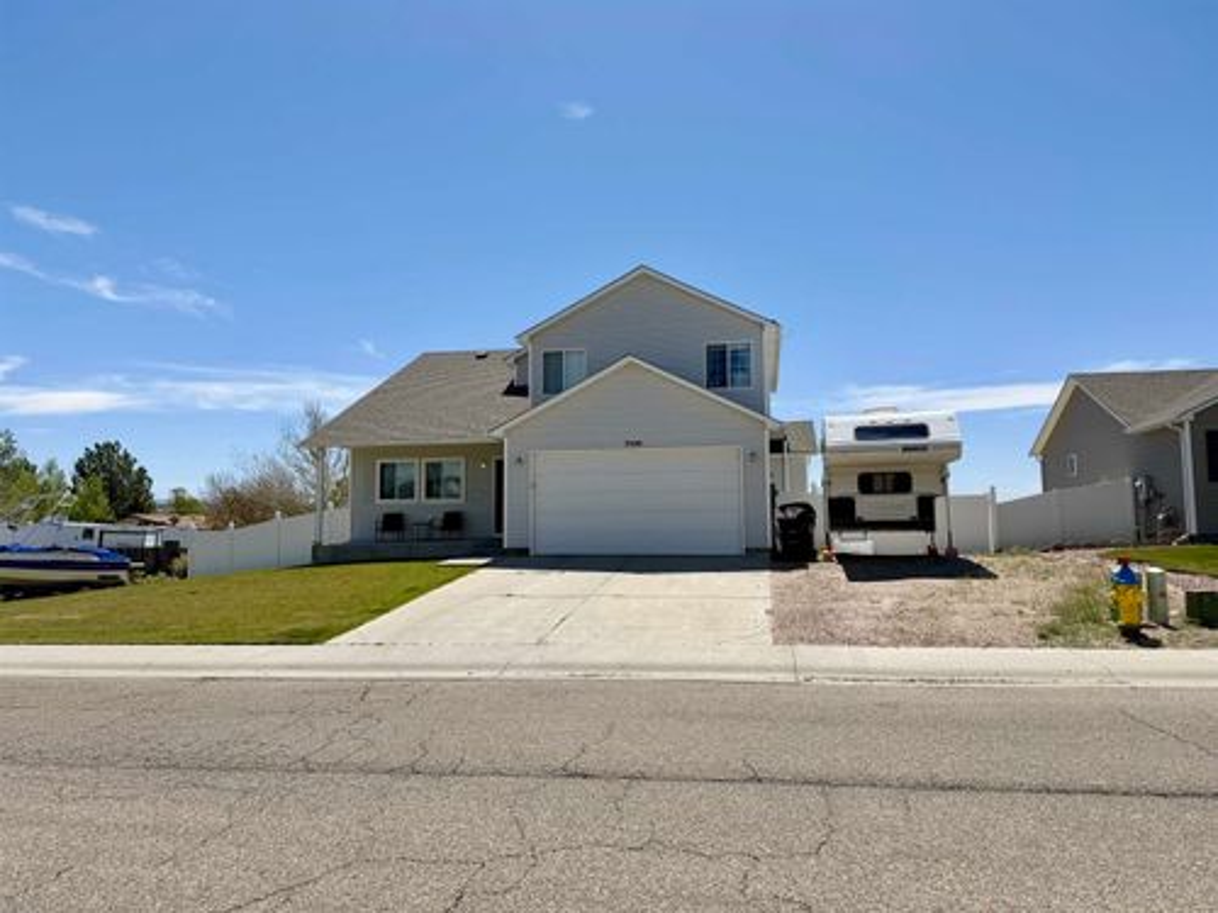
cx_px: 609
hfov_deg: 71.6
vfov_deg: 56.8
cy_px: 456
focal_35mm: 24
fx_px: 844
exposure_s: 1/8130
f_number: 1.78
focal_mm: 6.76
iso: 80
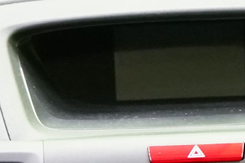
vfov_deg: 6.1
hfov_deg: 9.9
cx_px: 165
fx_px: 1408
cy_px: 518
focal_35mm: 207
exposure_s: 1/20
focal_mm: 28
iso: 3200
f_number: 5
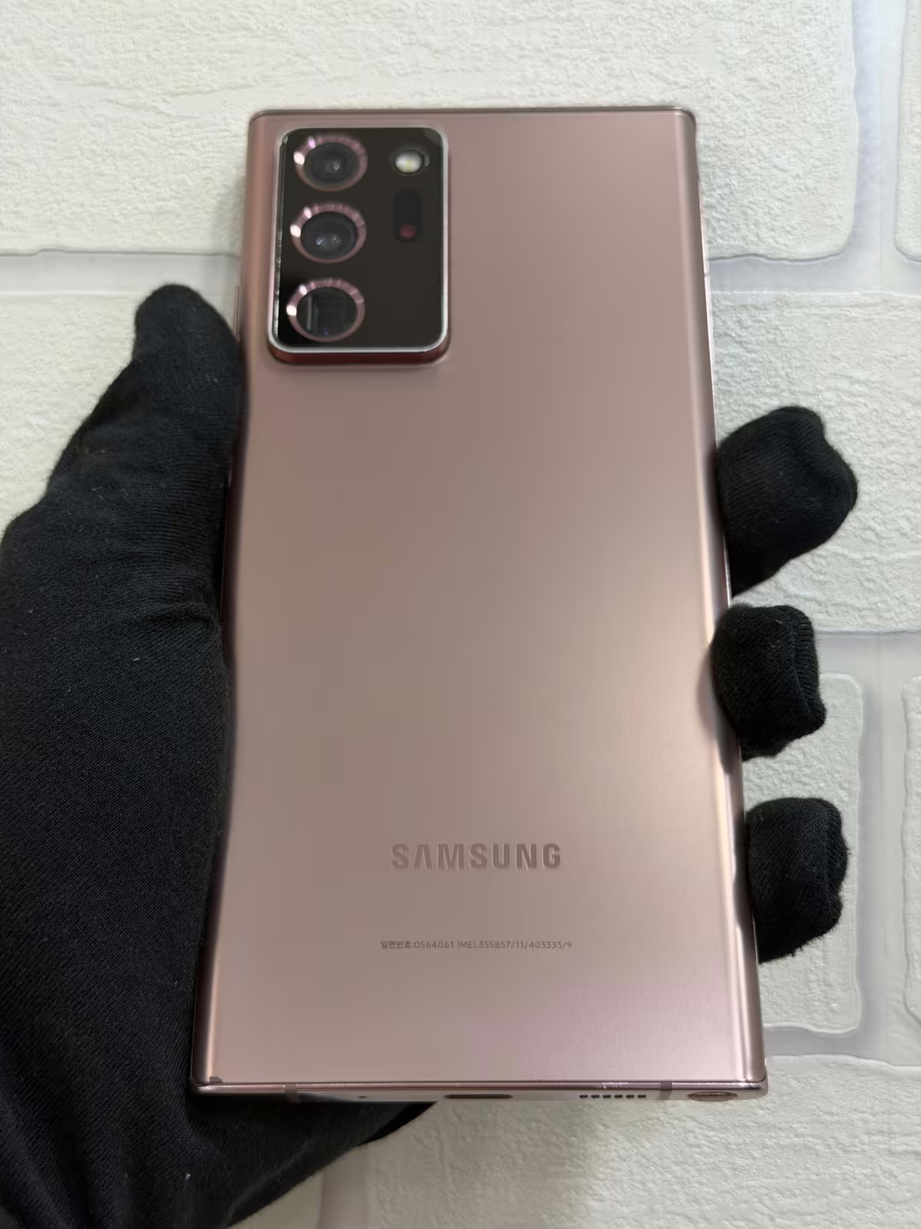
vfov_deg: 39.7
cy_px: 614
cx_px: 460
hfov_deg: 30.3
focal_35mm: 48
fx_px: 1703
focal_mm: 6.76
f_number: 1.78
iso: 50
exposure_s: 1/50
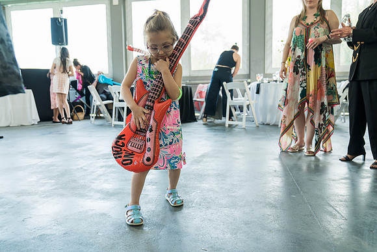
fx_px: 304
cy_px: 126
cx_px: 188
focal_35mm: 29
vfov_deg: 45.0
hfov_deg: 63.6
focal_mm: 29
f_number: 4
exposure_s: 1/160
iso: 1250
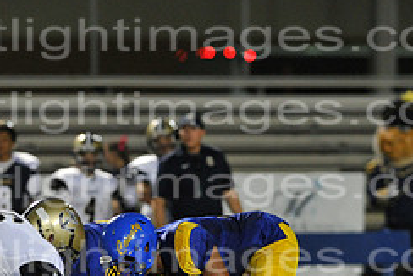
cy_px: 224
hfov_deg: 2.9
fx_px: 8184
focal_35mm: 713
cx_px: 110
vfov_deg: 1.9
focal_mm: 300
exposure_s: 1/500
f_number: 4
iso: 5000
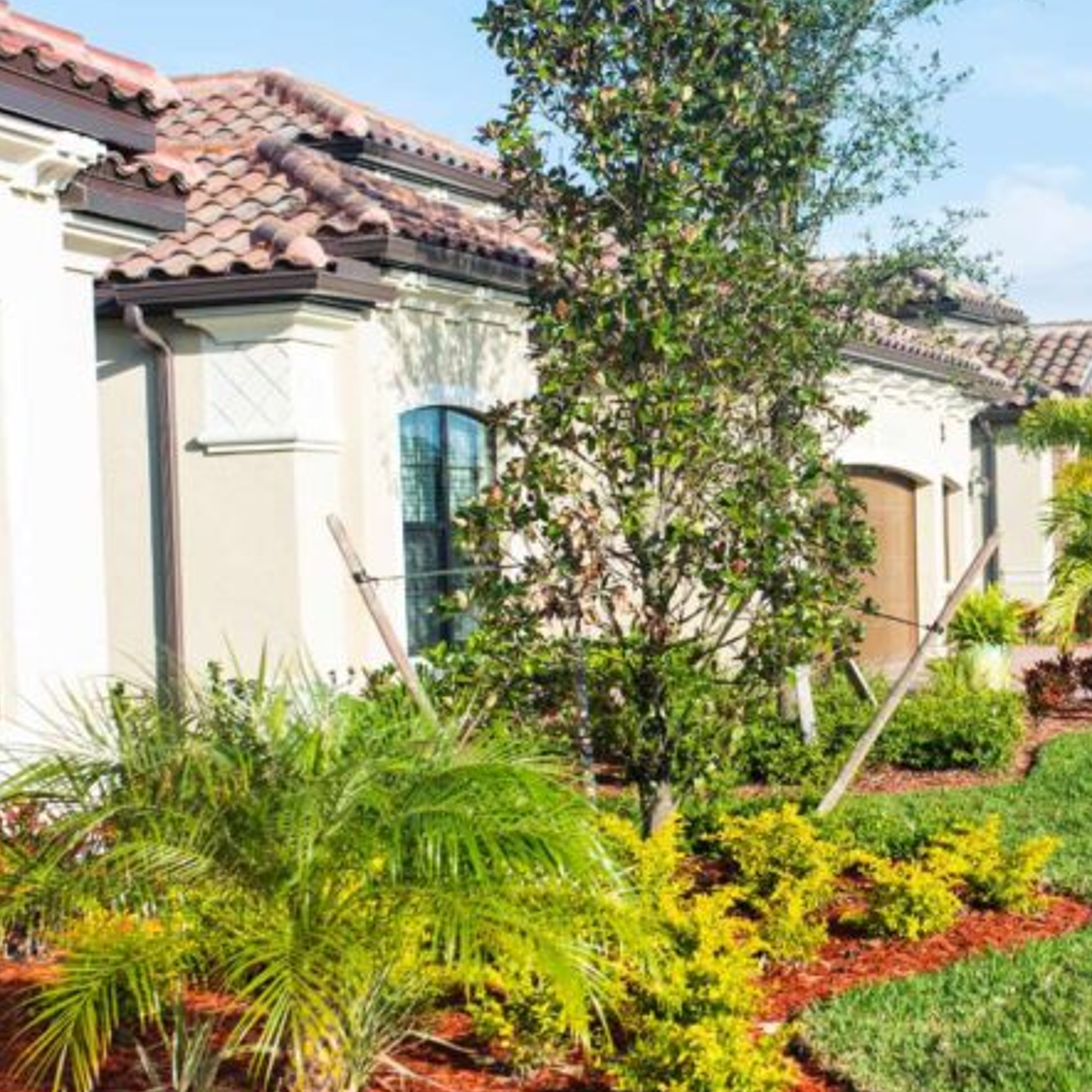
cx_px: 907
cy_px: 630
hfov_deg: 24.5
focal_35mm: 69
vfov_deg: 25.0
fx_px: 2463
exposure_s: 1/640
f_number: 4
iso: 100
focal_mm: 35
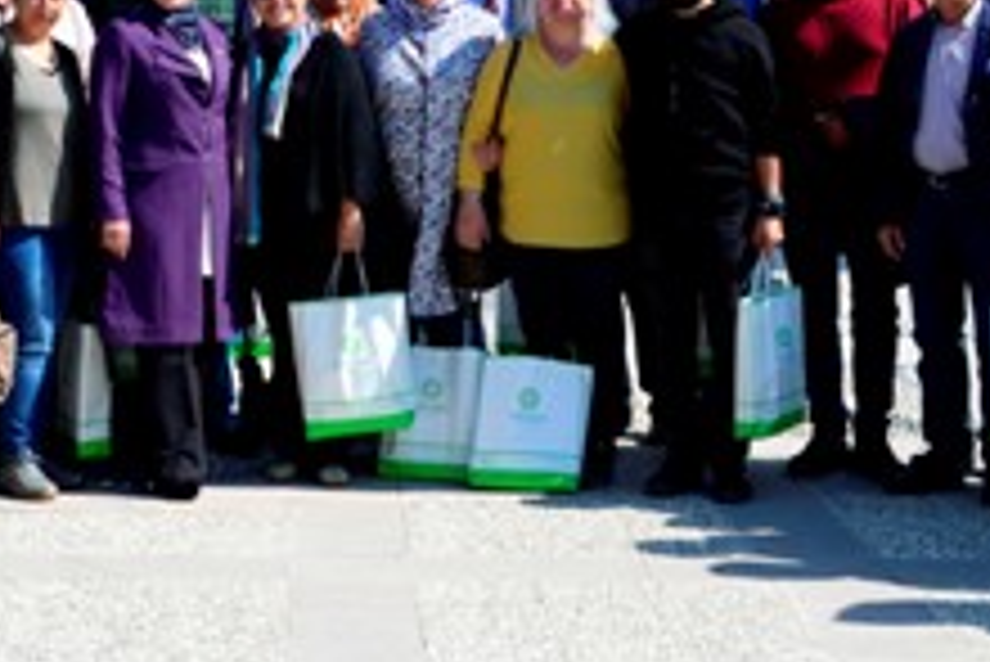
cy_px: 83
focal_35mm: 99
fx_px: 2724
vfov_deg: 13.7
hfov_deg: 20.5
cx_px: 342
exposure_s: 1/200
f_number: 9
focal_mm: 34
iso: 160
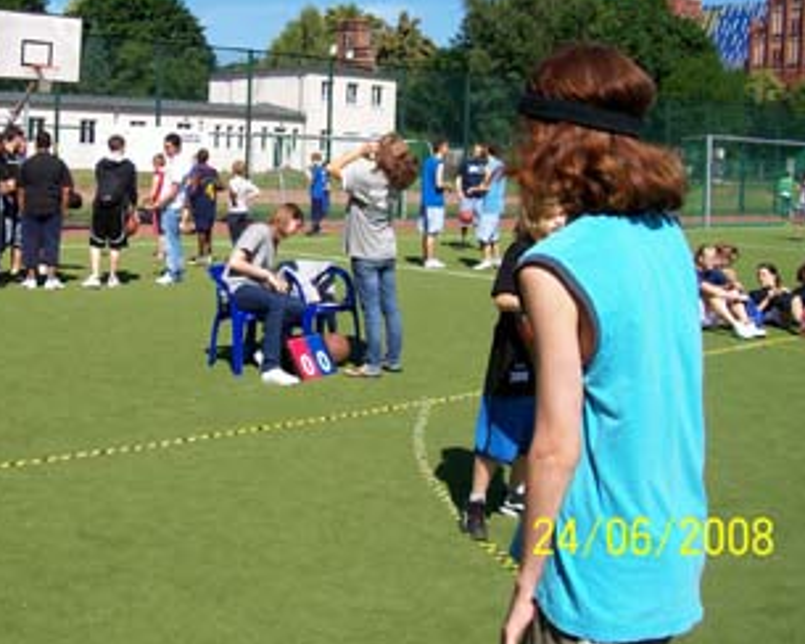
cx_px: 240
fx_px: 1167
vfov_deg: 30.6
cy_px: 209
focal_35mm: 49
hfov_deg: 37.4
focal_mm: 5.6
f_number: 5.1
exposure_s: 1/548
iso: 80
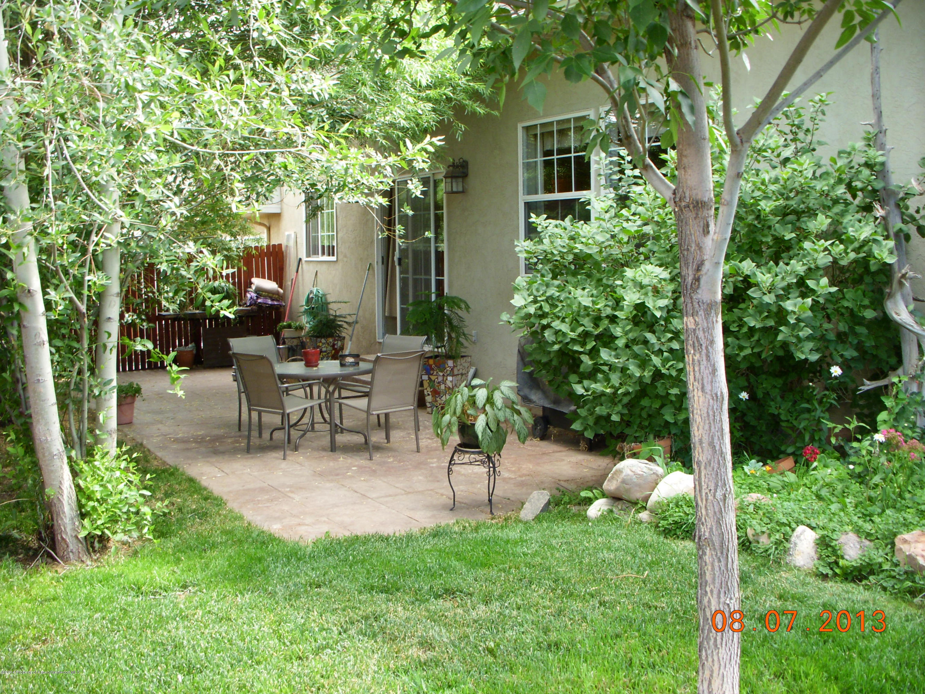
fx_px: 1015
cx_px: 462
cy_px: 347
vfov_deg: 37.7
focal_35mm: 38
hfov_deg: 49.0
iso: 100
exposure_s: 1/50
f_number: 3.3
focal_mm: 6.3
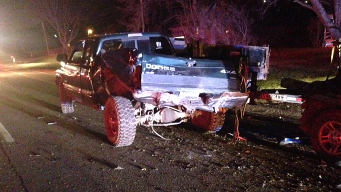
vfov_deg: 32.0
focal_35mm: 37
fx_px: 335
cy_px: 101
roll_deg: -0.2
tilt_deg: -7.6
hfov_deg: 54.0
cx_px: 169
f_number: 2.4
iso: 2500
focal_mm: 4.12
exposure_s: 1/15
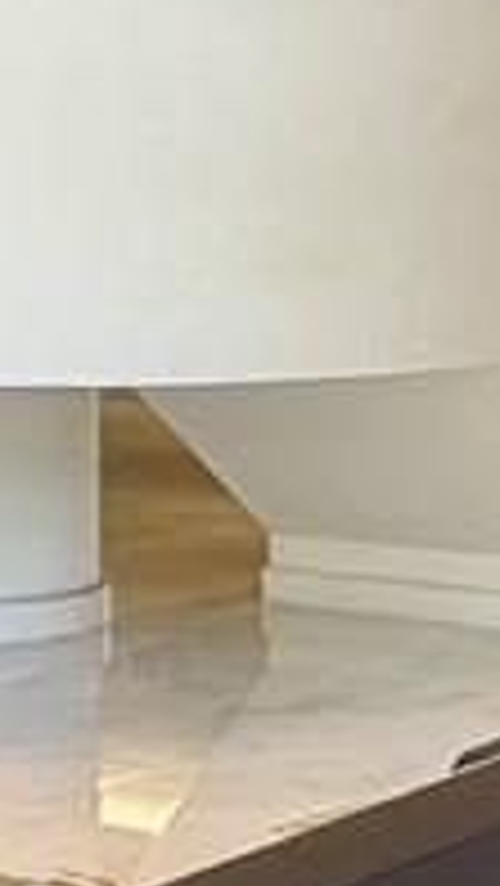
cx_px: 392
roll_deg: -0.3
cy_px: 549
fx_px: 2919
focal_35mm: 124
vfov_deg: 17.3
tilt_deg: -7.7
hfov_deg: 9.8
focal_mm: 2.22
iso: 320
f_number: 2.2
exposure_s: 1/120
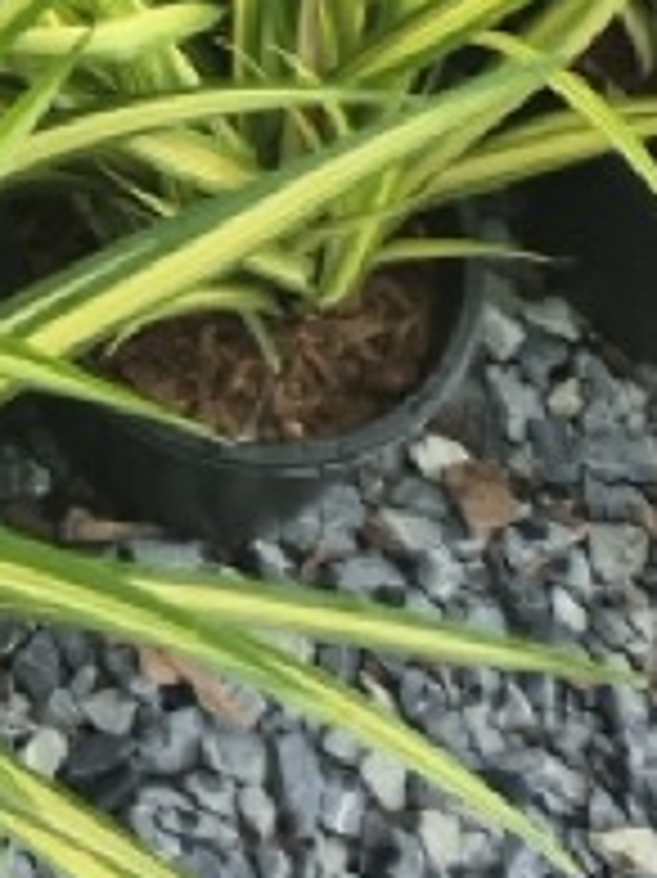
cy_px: -1288
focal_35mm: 151
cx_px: -770
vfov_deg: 10.9
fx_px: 3825
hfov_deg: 9.1
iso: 25
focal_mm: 5.4
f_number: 1.8
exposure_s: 1/180
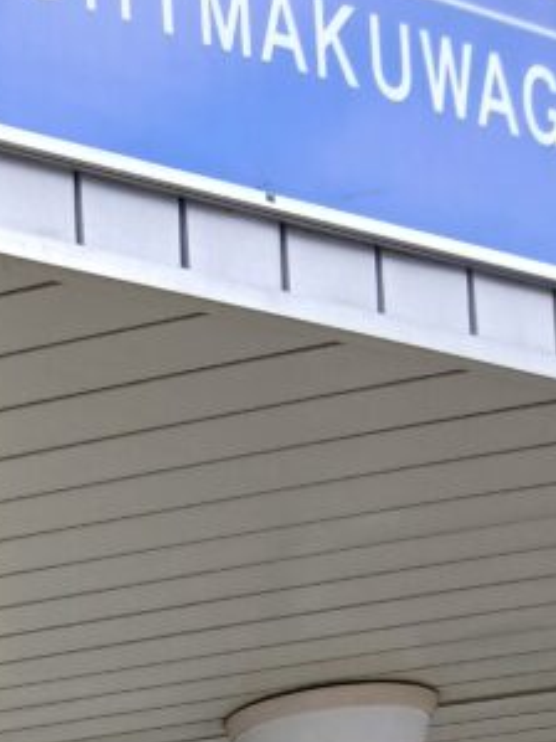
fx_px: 1907
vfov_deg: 18.8
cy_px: 1176
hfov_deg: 15.4
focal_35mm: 89
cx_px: -256
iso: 20
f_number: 1.8
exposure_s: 1/180
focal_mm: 3.86
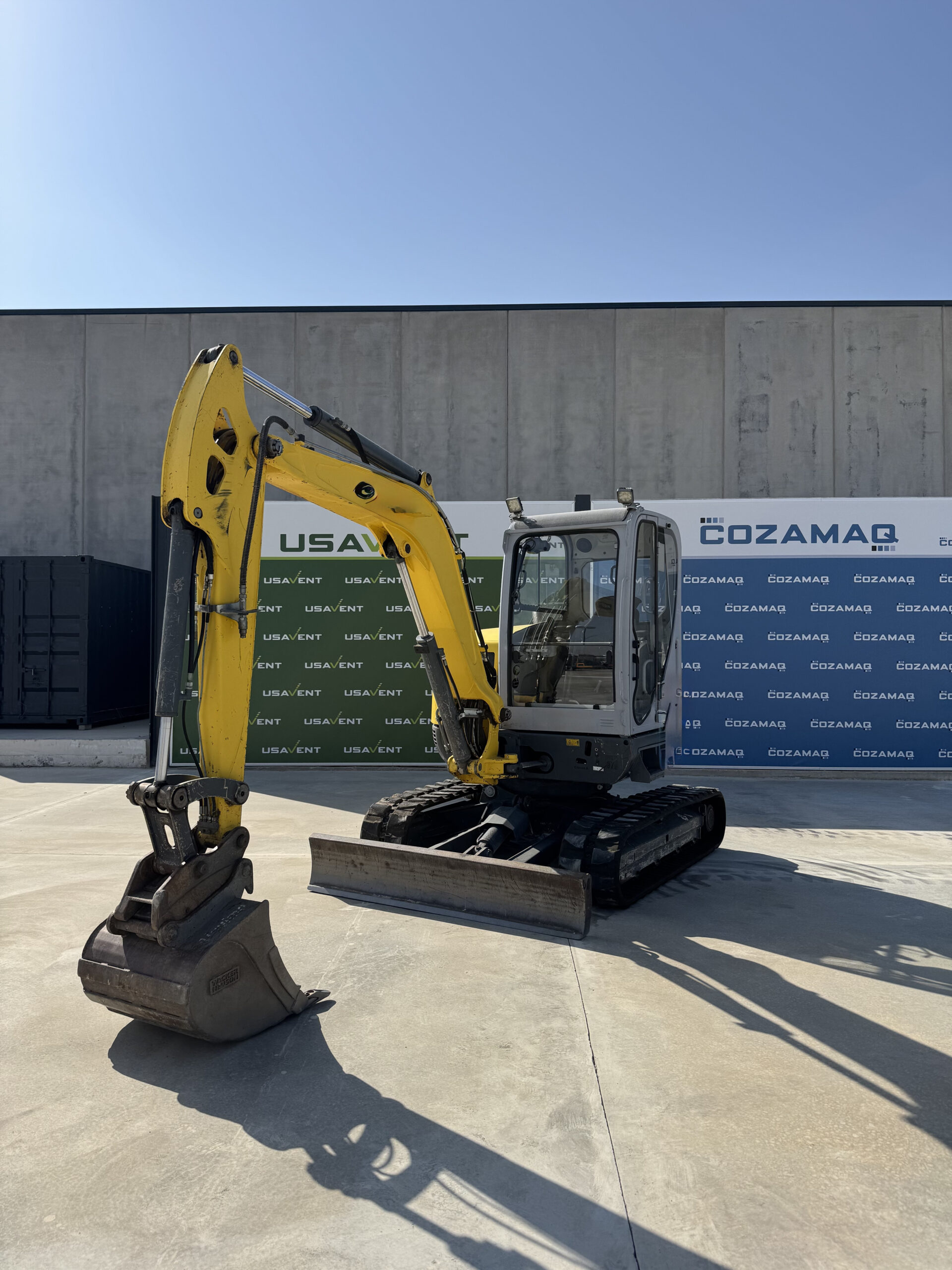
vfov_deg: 71.6
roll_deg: +0.0
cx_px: 476
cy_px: 635
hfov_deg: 56.8
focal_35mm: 24
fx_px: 880
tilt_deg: +2.5
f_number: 1.78
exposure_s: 1/7092
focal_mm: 6.76
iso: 80
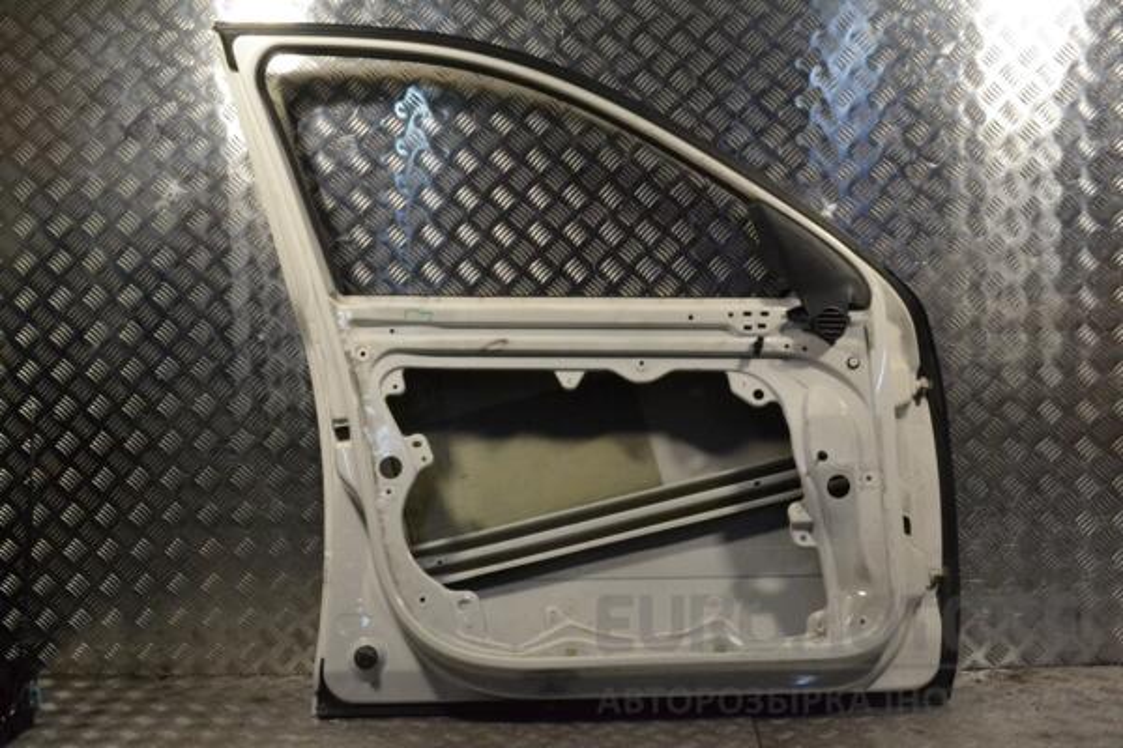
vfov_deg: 34.2
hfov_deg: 49.6
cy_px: 374
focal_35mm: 39
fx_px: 1216
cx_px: 562
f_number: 11
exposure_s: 1/500
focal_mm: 26
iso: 3200
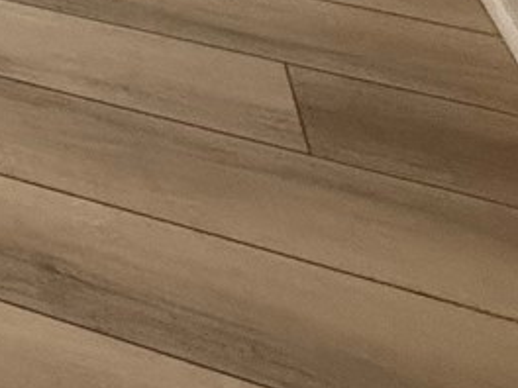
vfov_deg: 12.8
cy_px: -578
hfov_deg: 16.0
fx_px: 1272
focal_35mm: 85
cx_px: -608
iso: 200
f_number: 2.2
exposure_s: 1/120
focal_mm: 2.22
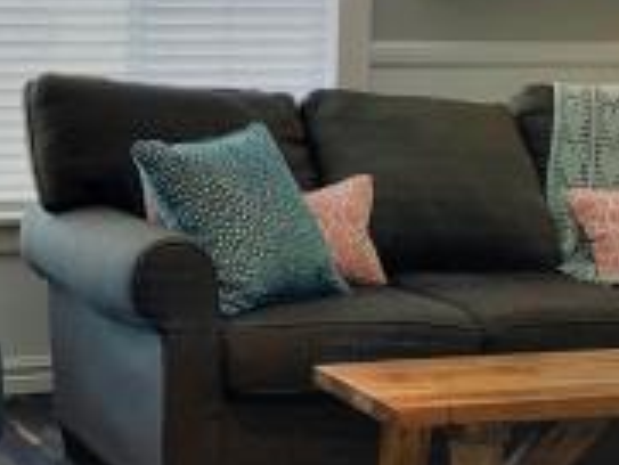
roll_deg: -2.2
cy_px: 174
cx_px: 157
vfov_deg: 16.1
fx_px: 1646
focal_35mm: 92
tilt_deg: -4.6
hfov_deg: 21.1
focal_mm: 4.25
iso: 64
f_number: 1.8
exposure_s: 1/60
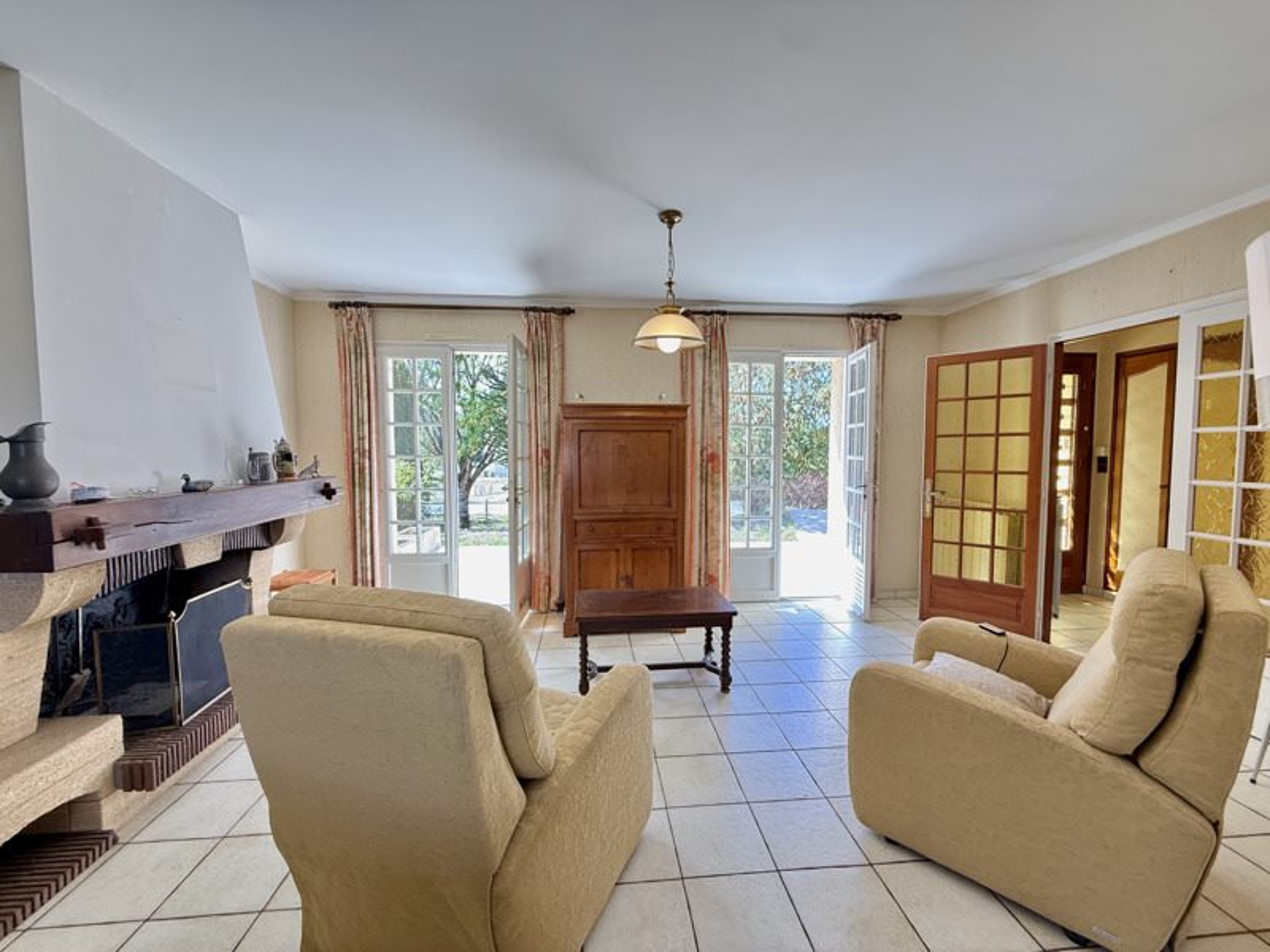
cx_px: 635
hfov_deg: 102.1
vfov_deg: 85.7
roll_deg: -0.3
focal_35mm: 14
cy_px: 476
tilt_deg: -4.2
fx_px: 514
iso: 100
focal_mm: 2.22
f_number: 2.2
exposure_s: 1/100
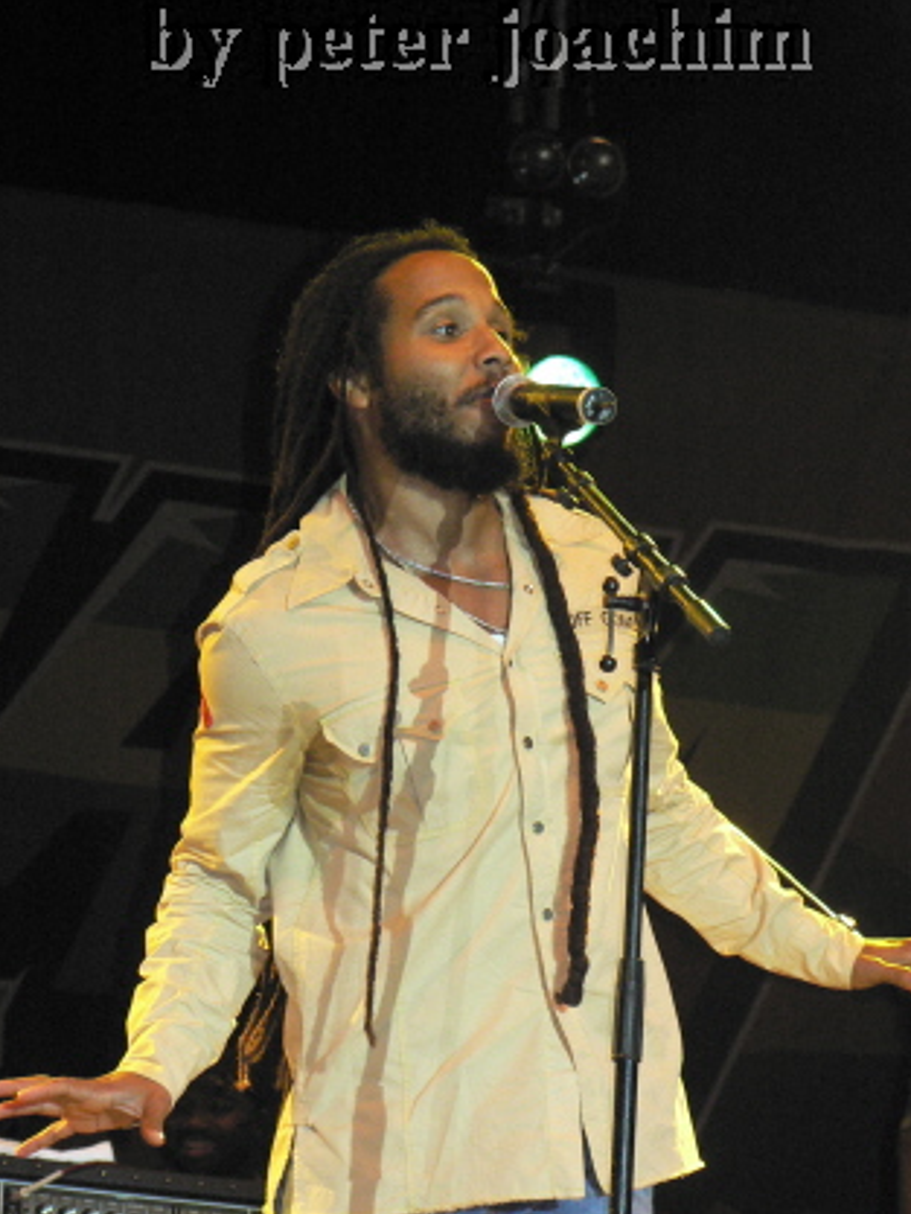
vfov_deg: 11.2
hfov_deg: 8.4
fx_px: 6208
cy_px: 642
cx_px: 474
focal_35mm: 177
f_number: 3.3
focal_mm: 28
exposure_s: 1/60
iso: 400
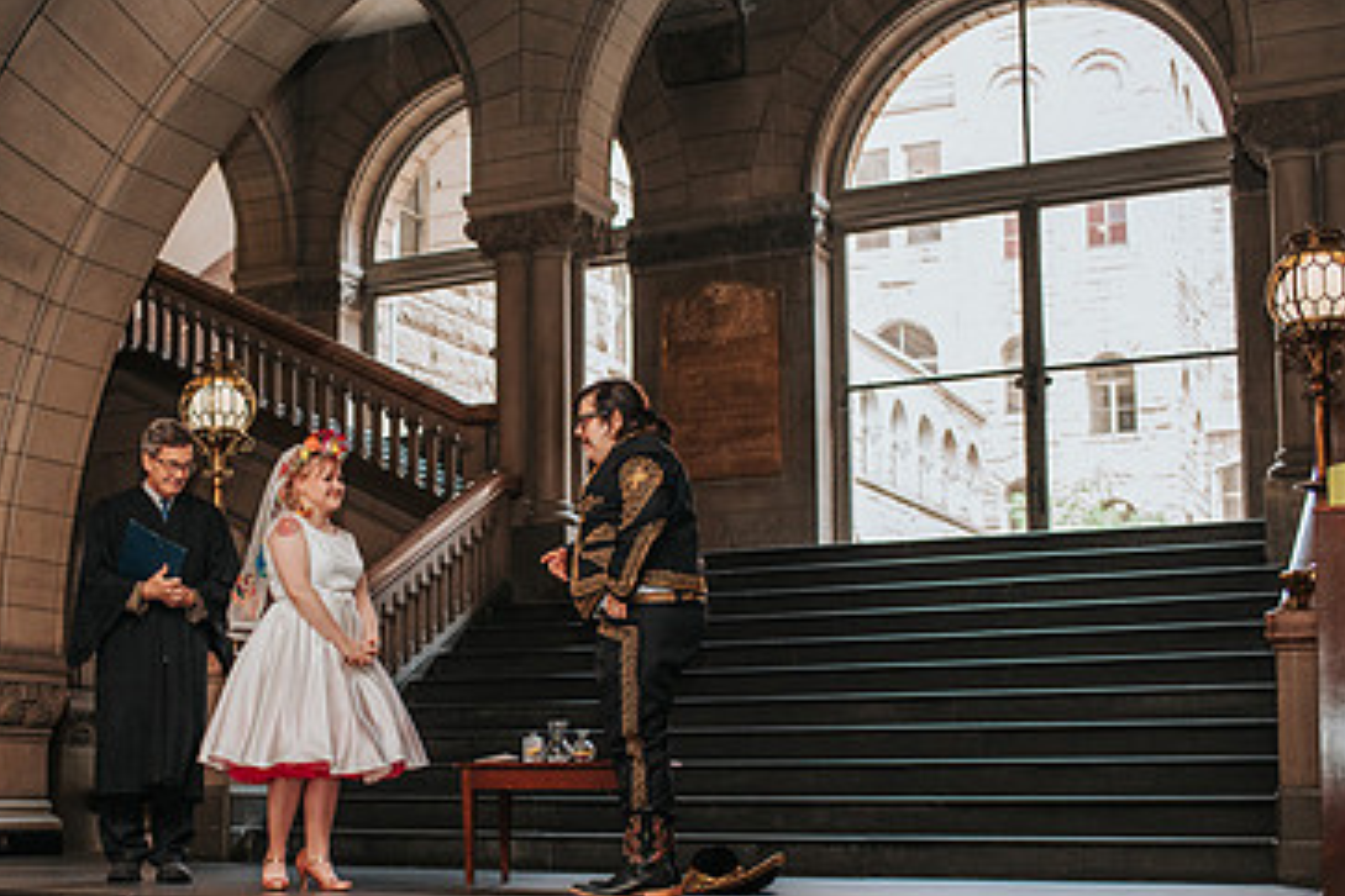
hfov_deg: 35.0
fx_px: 2092
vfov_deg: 24.1
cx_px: 363
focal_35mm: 56
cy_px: 613
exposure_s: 1/200
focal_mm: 35
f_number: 3.2
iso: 1000
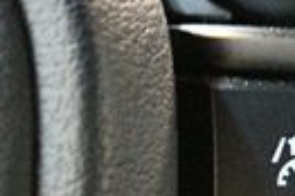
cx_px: 426
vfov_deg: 5.3
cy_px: 248
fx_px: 2087
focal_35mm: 255
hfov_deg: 7.9
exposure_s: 1/30
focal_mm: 35
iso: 12800
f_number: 5
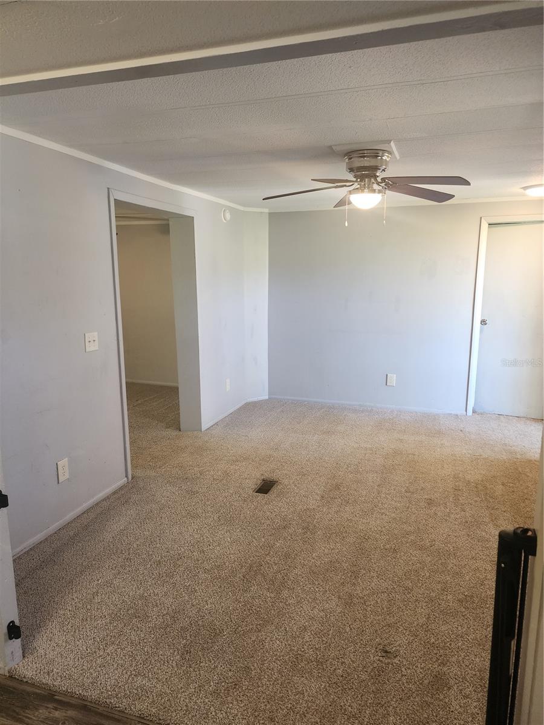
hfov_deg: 58.9
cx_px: 272
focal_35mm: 23
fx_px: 482
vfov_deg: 73.9
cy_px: 362
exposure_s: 1/120
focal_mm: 6.4
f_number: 1.8
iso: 320
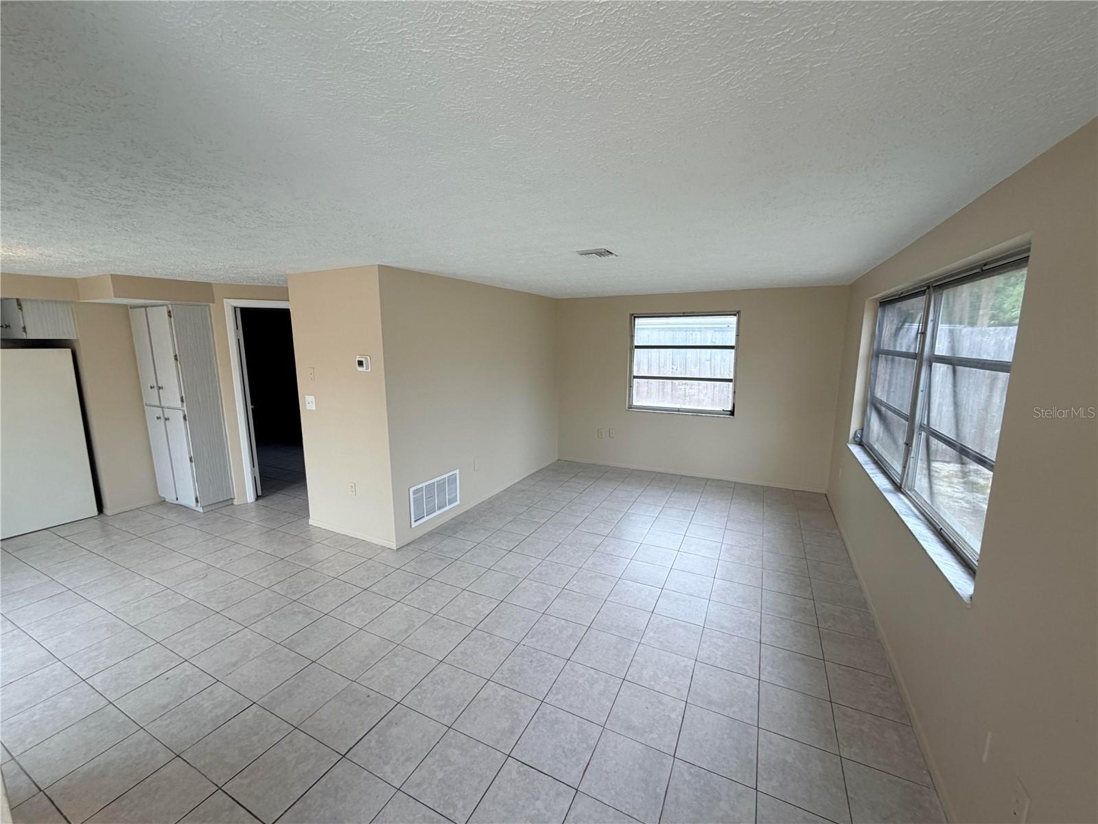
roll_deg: +1.1
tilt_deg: -8.8
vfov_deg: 85.7
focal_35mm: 14
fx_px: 444
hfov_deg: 102.1
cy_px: 412
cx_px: 549
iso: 100
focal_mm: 2.22
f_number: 2.2
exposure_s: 1/120
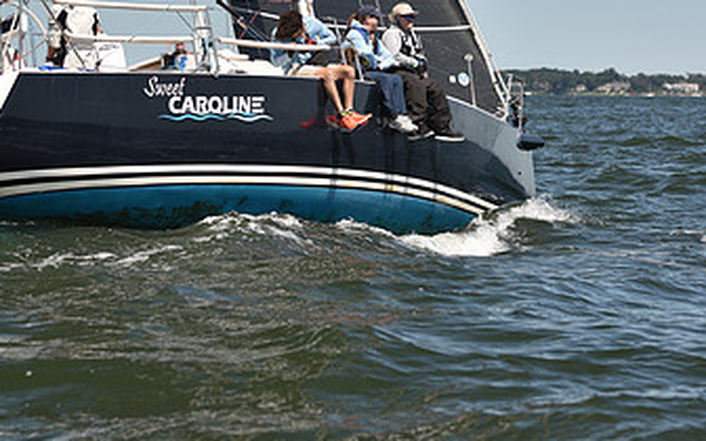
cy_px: 54
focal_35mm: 123
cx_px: 242
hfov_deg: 16.9
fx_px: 2367
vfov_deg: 10.6
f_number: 4
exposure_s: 1/1250
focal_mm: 70
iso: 250
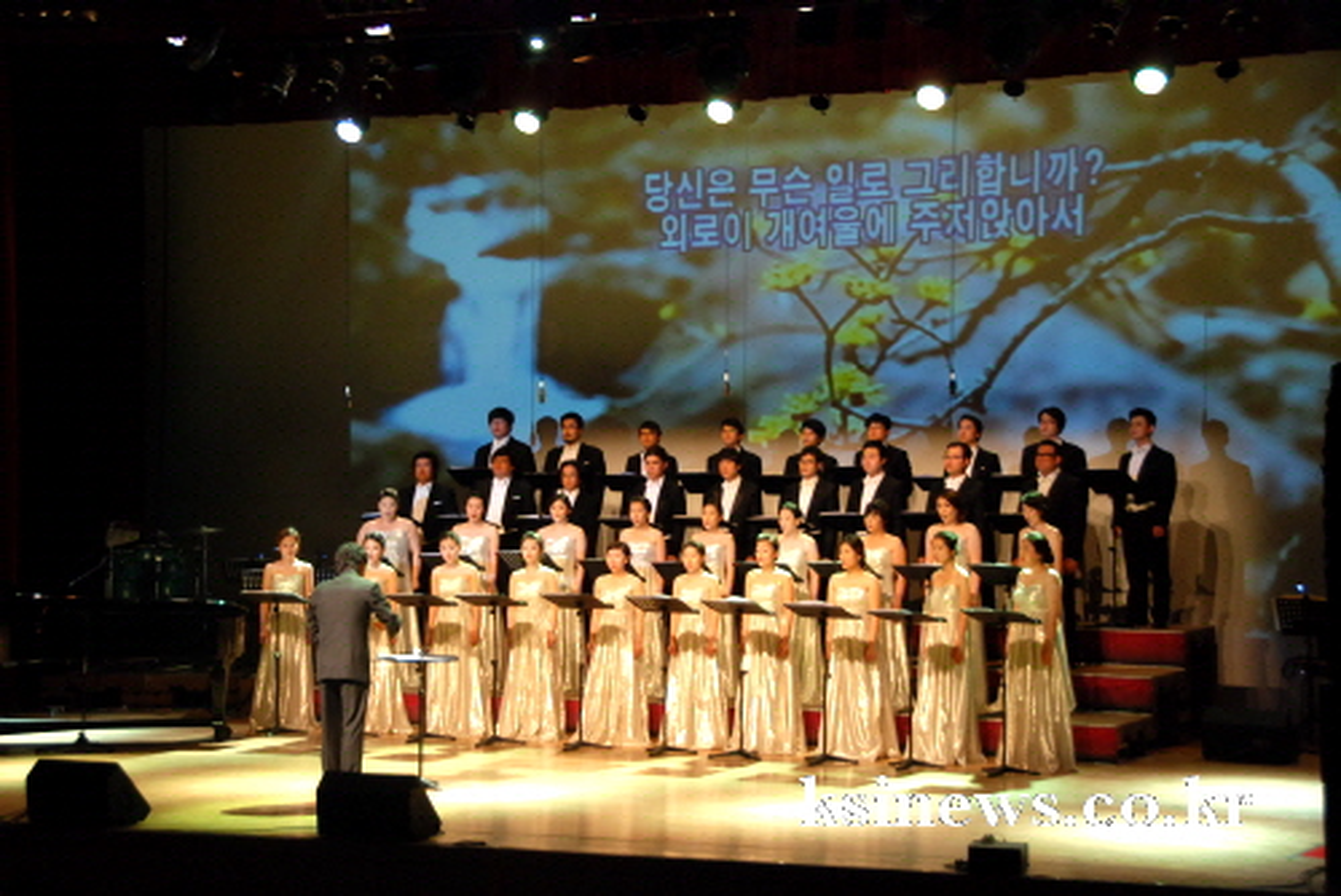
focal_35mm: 72
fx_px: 2683
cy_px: 448
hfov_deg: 28.1
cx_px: 670
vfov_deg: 19.0
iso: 800
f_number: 4.8
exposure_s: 1/30
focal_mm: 48
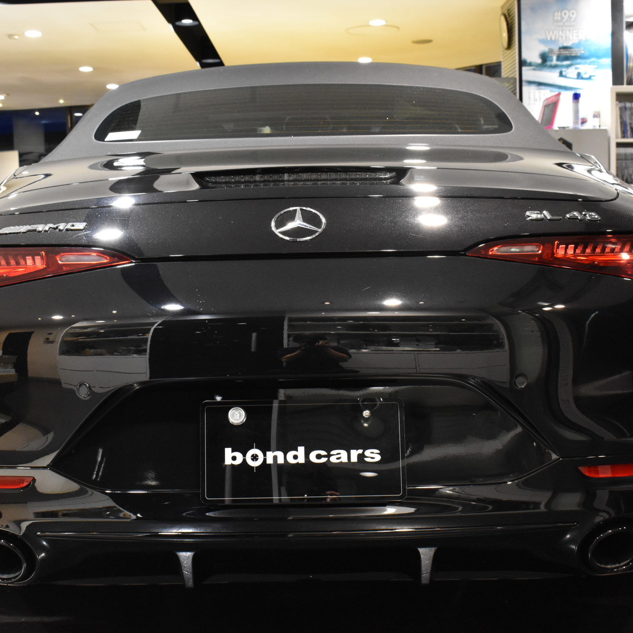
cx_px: 299
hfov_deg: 34.0
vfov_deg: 34.0
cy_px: 315
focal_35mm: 50
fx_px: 1034
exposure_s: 1/40
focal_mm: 26
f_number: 8
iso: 2500
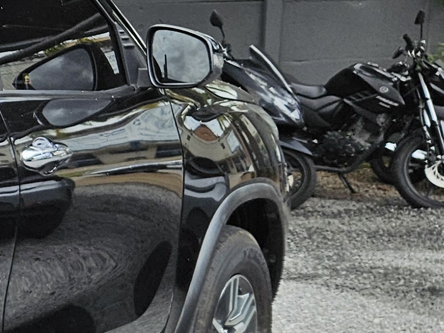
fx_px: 1450
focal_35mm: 113
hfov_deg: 14.3
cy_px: 194
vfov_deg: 13.1
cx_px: -466
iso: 40
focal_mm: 5.4
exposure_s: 1/1208
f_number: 1.8
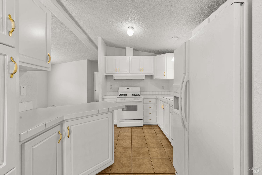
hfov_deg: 104.3
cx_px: 131
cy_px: 88
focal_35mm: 14
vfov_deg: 81.2
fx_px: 102
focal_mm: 14
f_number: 10
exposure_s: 1/1.25
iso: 200
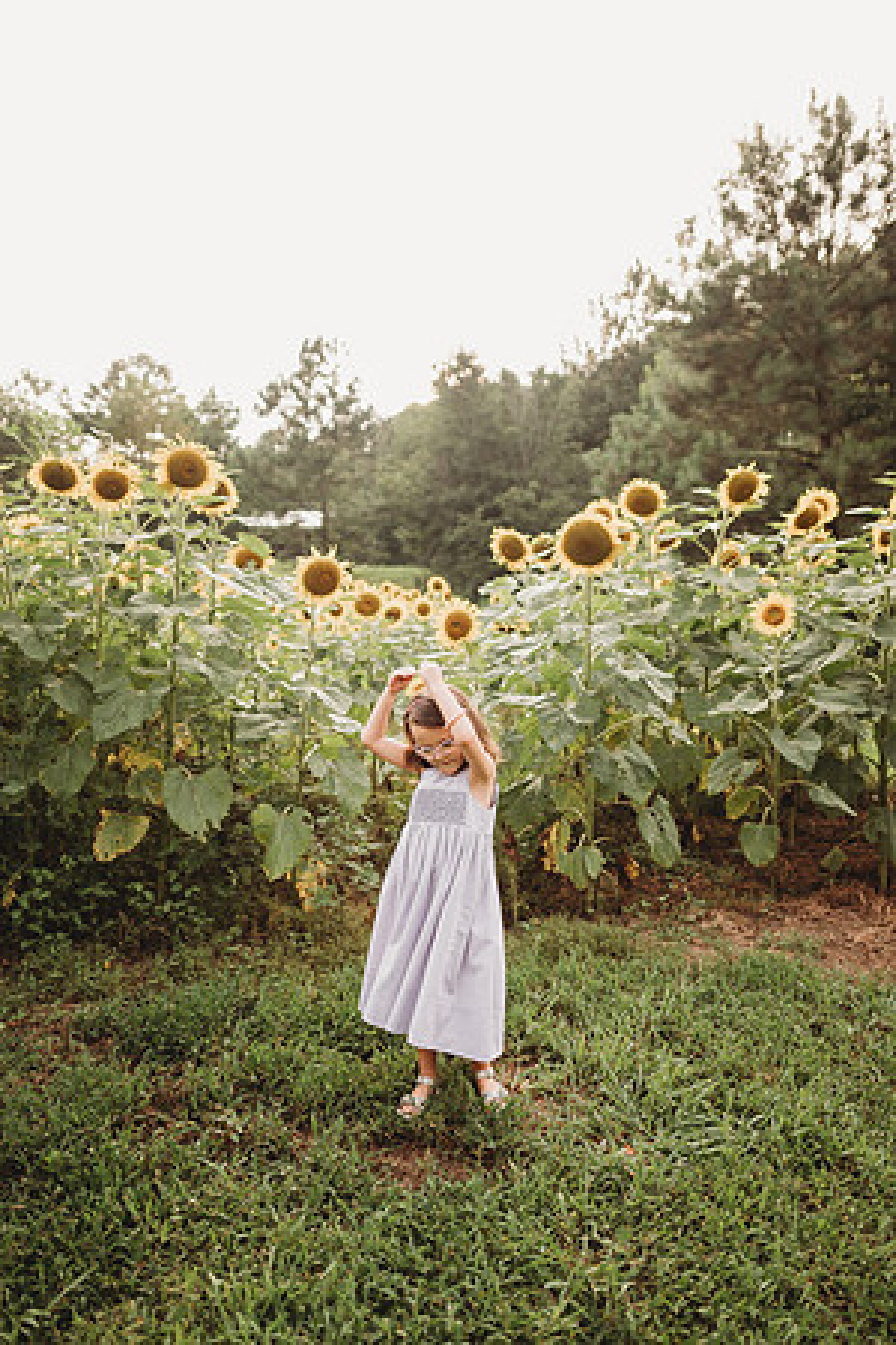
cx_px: 448
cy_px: 672
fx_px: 896
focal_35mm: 24
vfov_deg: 73.7
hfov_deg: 53.1
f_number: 2.2
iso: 125
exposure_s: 1/320
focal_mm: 24
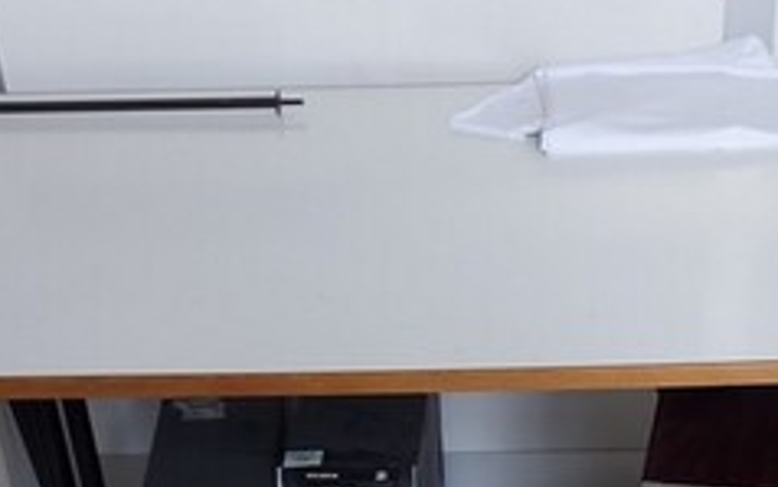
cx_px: 494
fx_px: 1358
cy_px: 529
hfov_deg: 31.8
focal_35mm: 64
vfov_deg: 19.5
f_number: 1.8
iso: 100
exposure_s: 1/50
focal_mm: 5.23
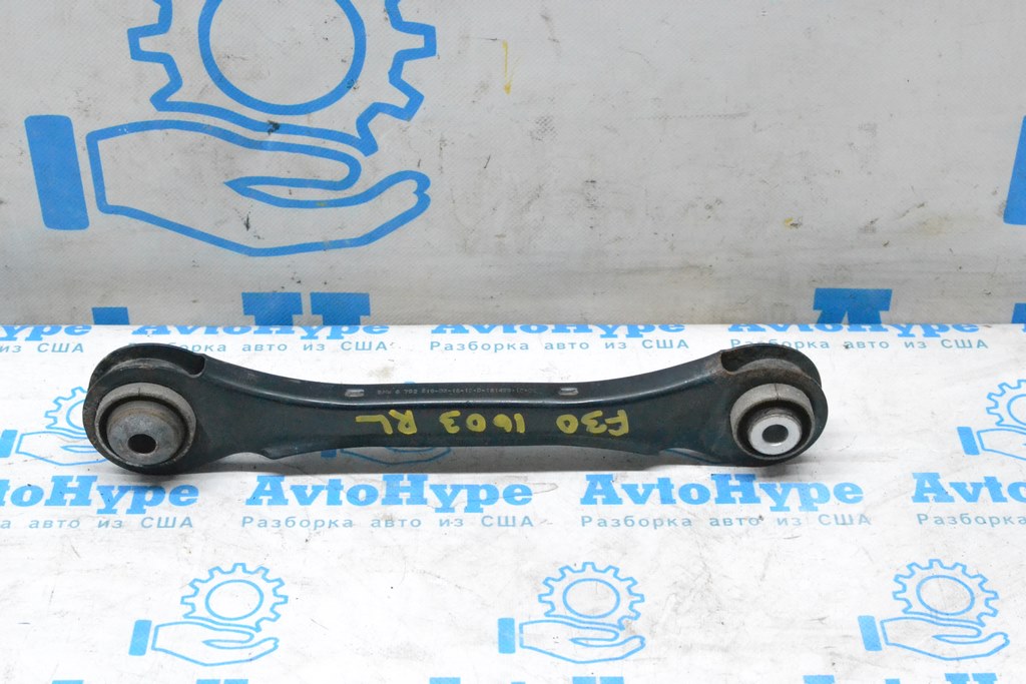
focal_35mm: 60
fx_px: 1710
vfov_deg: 22.6
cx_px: 513
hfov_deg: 33.4
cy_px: 342
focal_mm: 40
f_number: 9
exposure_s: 1/160
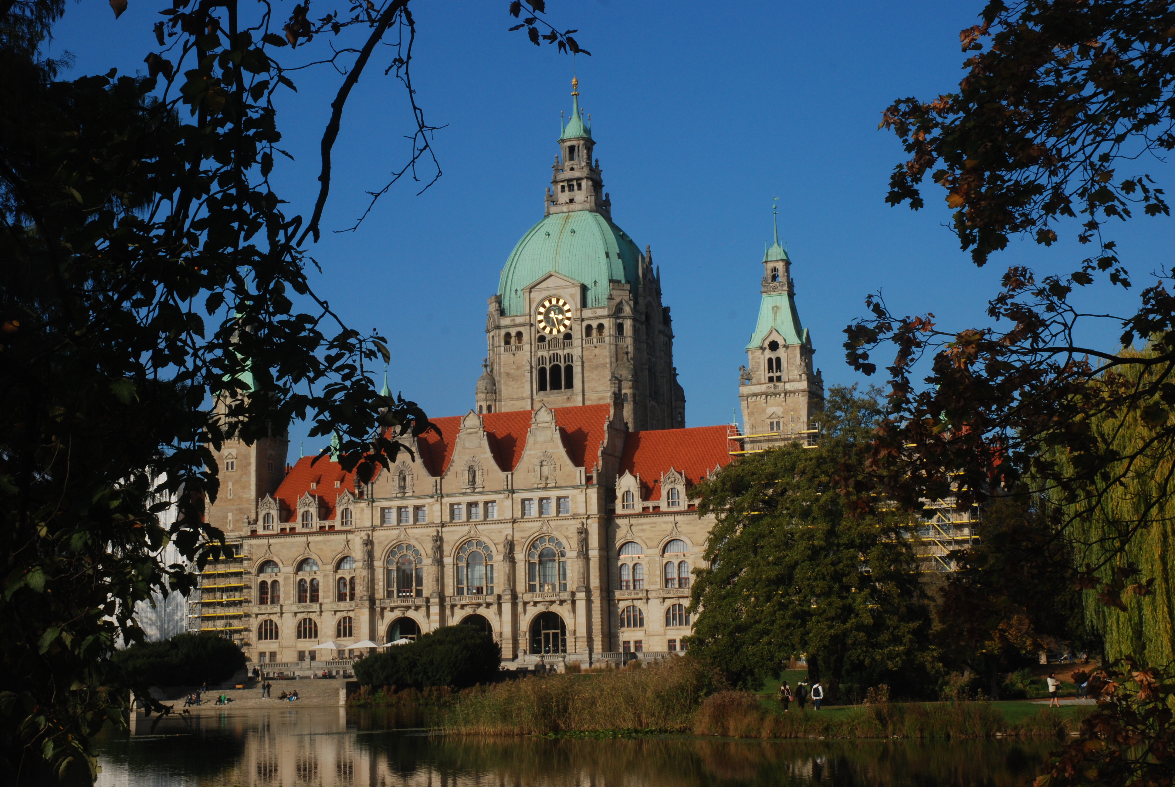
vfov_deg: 23.8
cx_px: 588
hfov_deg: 35.0
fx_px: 1863
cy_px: 394
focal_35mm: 57
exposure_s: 1/250
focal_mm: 38
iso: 250
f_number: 18
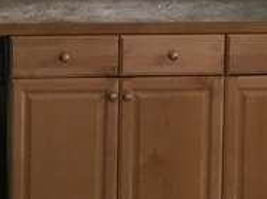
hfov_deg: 17.5
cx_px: 201
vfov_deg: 12.8
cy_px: -45
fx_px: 862
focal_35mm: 112
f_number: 2.4
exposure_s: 1/30
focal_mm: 3.3
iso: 64
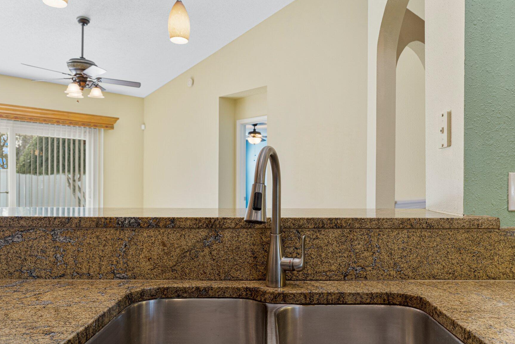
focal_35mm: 26
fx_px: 379
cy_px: 183
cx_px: 272
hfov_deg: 68.4
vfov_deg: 48.8
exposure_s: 1/8
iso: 400
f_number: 8
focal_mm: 22.4
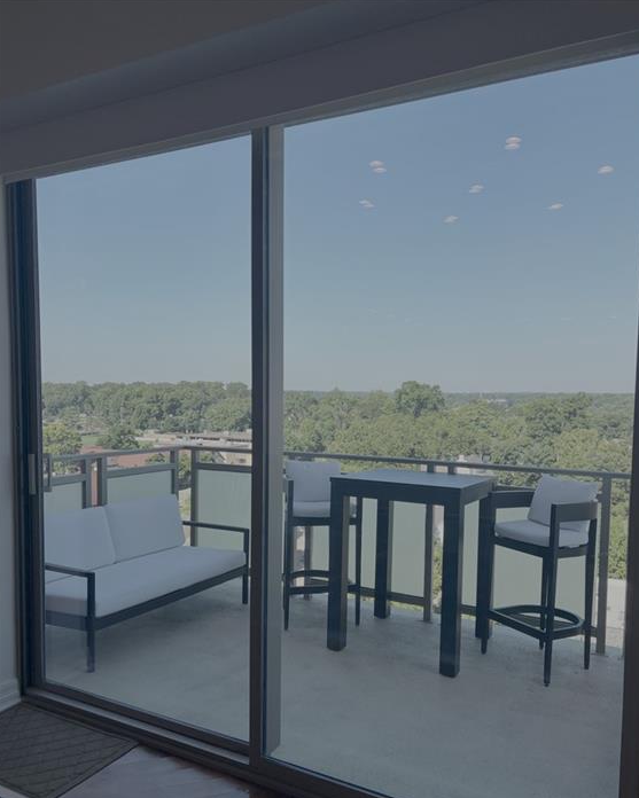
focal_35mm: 28
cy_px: 436
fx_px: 662
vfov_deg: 62.1
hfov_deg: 51.5
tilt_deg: -3.5
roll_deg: -1.3
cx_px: 322
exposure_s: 1/1344
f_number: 1.6
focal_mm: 5.96
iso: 50
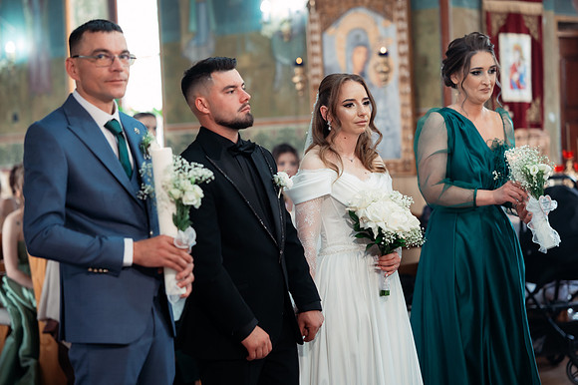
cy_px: 192
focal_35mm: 85
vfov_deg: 16.1
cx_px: 289
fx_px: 1364
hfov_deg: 23.9
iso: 1600
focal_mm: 85
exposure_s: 1/320
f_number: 2.2
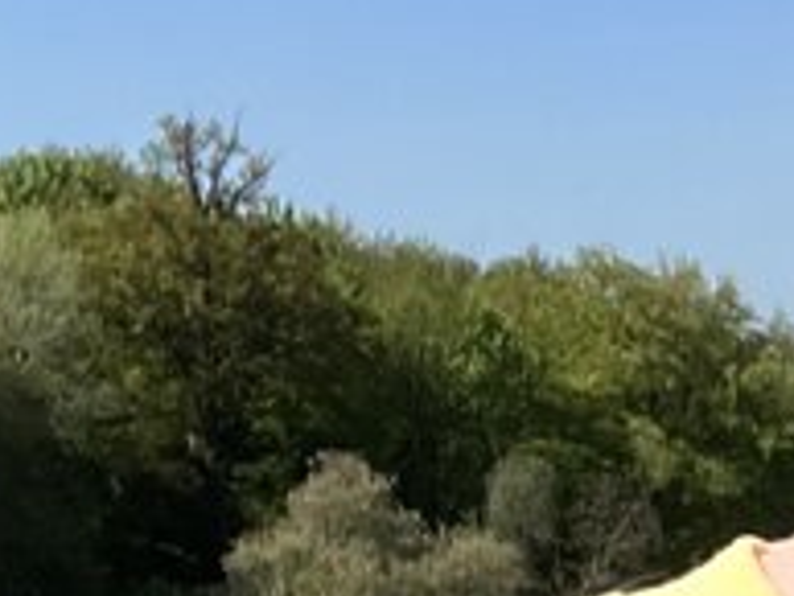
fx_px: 3833
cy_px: 691
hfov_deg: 9.8
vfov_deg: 8.8
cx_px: 2168
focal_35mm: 167
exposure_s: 1/931
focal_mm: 2.71
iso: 32
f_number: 2.2
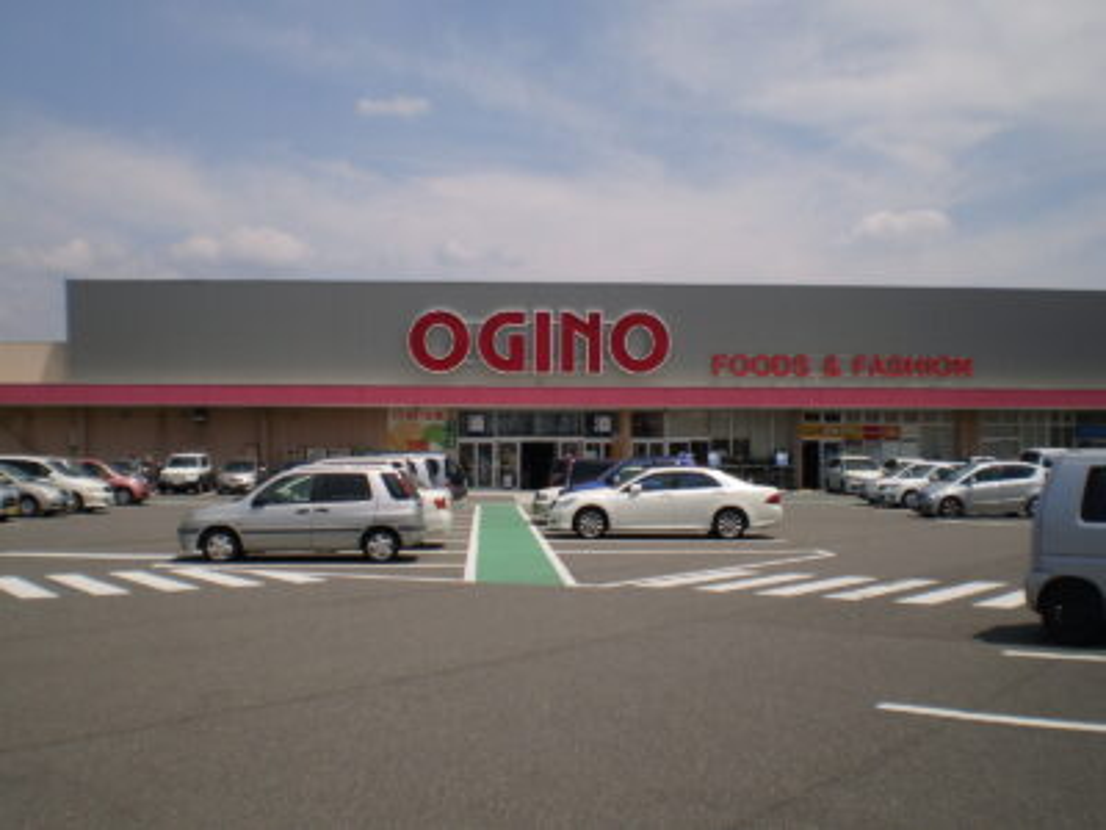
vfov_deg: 39.7
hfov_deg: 51.4
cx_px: 553
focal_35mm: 36
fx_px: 1150
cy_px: 415
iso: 64
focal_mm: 6.3
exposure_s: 1/1600
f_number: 4.6
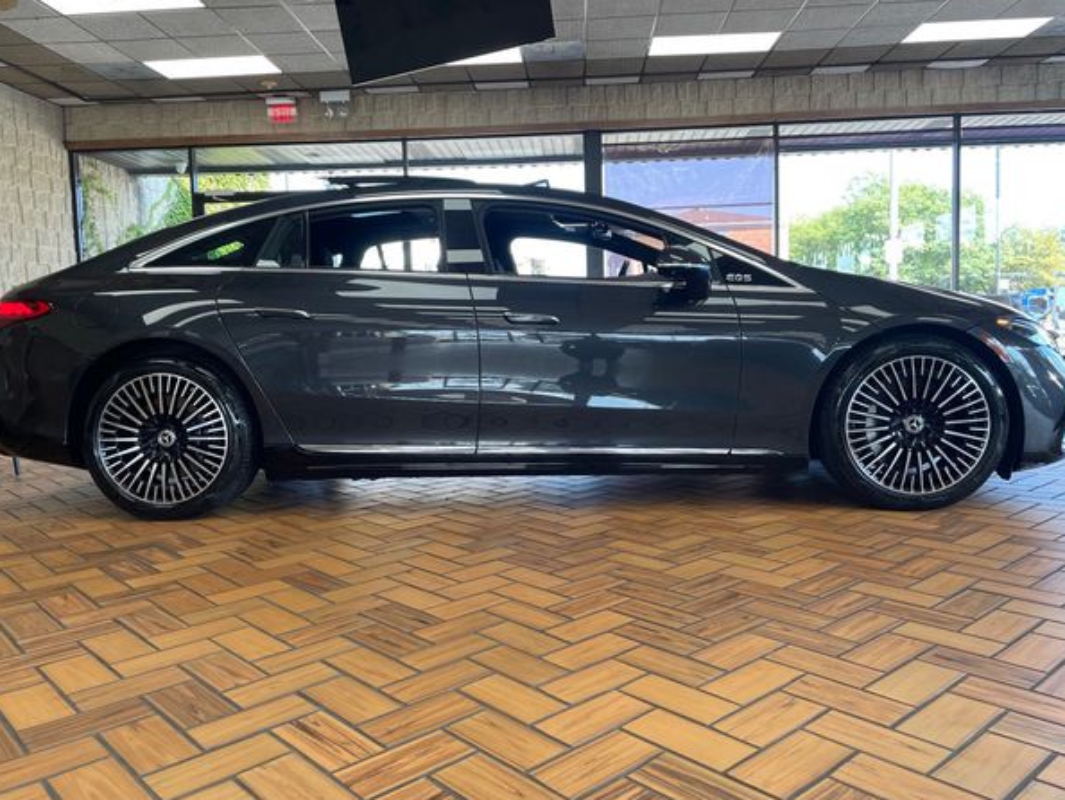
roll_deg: +1.9
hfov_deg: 63.4
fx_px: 862
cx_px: 536
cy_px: 400
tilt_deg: -4.9
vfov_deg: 49.8
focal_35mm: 28
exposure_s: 1/120
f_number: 1.6
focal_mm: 4.2
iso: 50
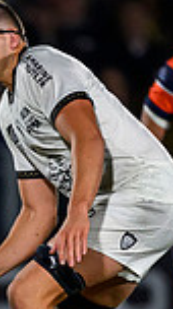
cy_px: 379
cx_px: -225
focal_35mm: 2500
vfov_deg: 0.9
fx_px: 20479
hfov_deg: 0.5
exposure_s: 1/1600
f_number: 2.8
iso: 4000
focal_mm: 400
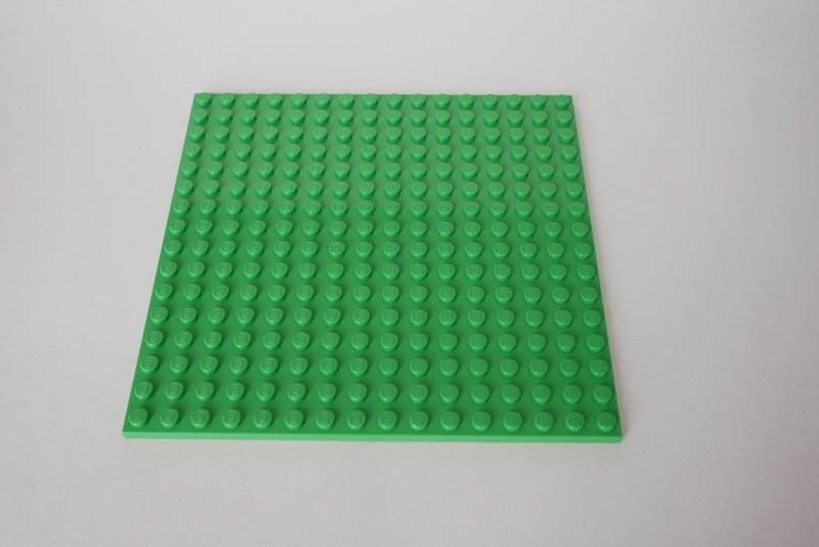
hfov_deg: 46.4
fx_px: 956
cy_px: 251
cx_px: 409
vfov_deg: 31.9
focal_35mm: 42
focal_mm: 20
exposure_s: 1/60
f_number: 5.6
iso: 400
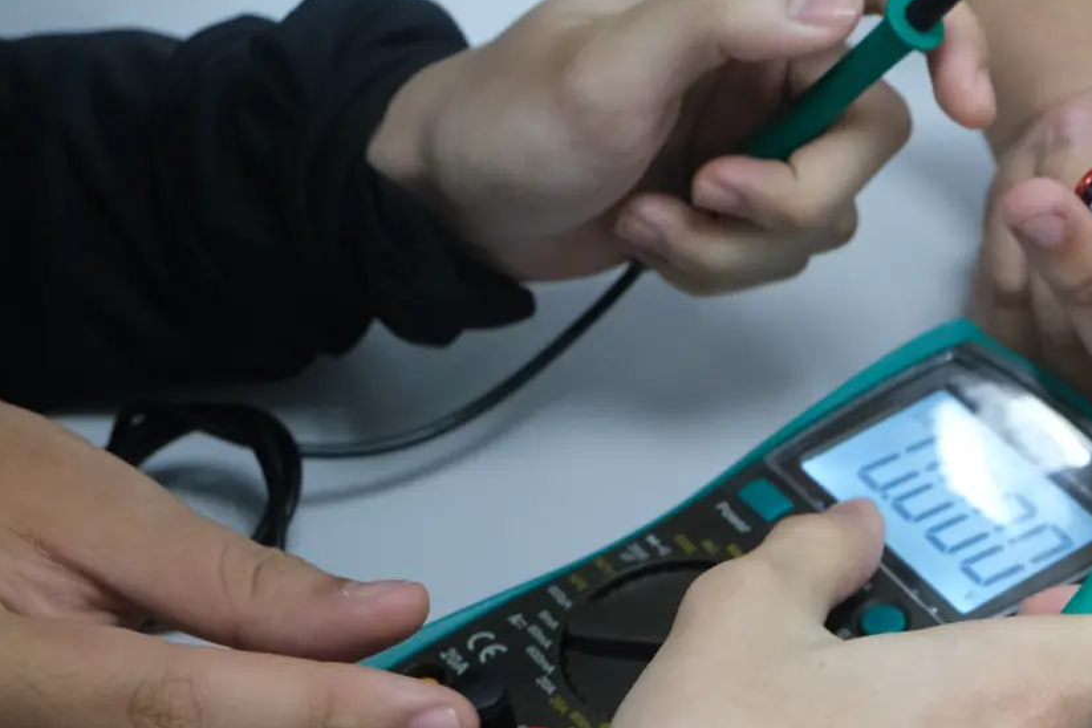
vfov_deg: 14.0
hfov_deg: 20.3
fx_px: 2973
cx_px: 1018
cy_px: 475
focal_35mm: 98
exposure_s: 1/125
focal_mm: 27.7
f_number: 3.6
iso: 2000
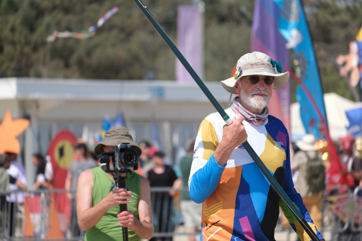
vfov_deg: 4.6
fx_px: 3016
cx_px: 181
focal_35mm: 300
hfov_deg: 6.9
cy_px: 120
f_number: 4.8
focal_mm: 200
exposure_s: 1/1000
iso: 160
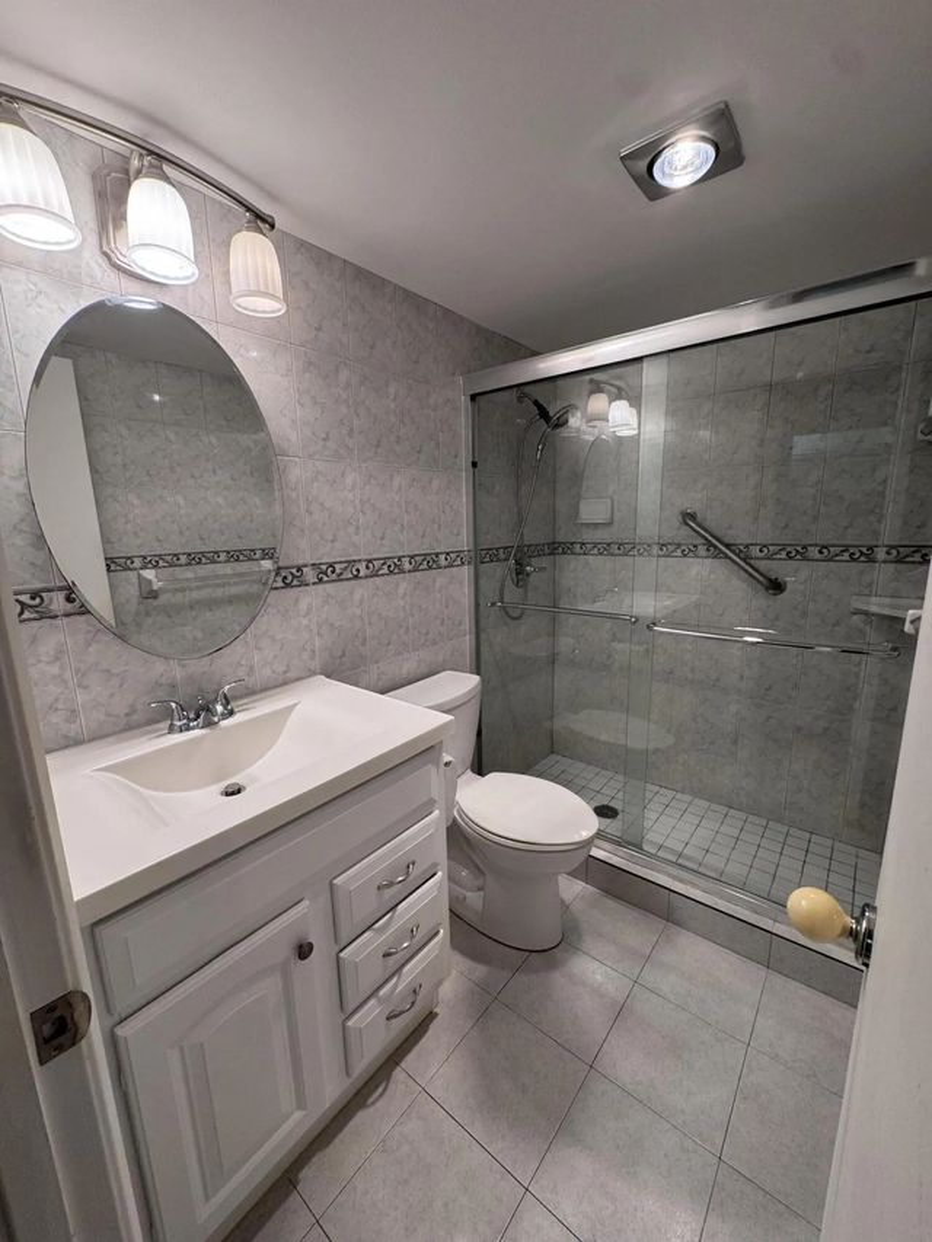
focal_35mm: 14
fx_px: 502
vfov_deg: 102.1
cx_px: 466
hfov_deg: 85.7
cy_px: 621
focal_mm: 2.22
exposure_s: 1/120
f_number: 2.2
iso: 100
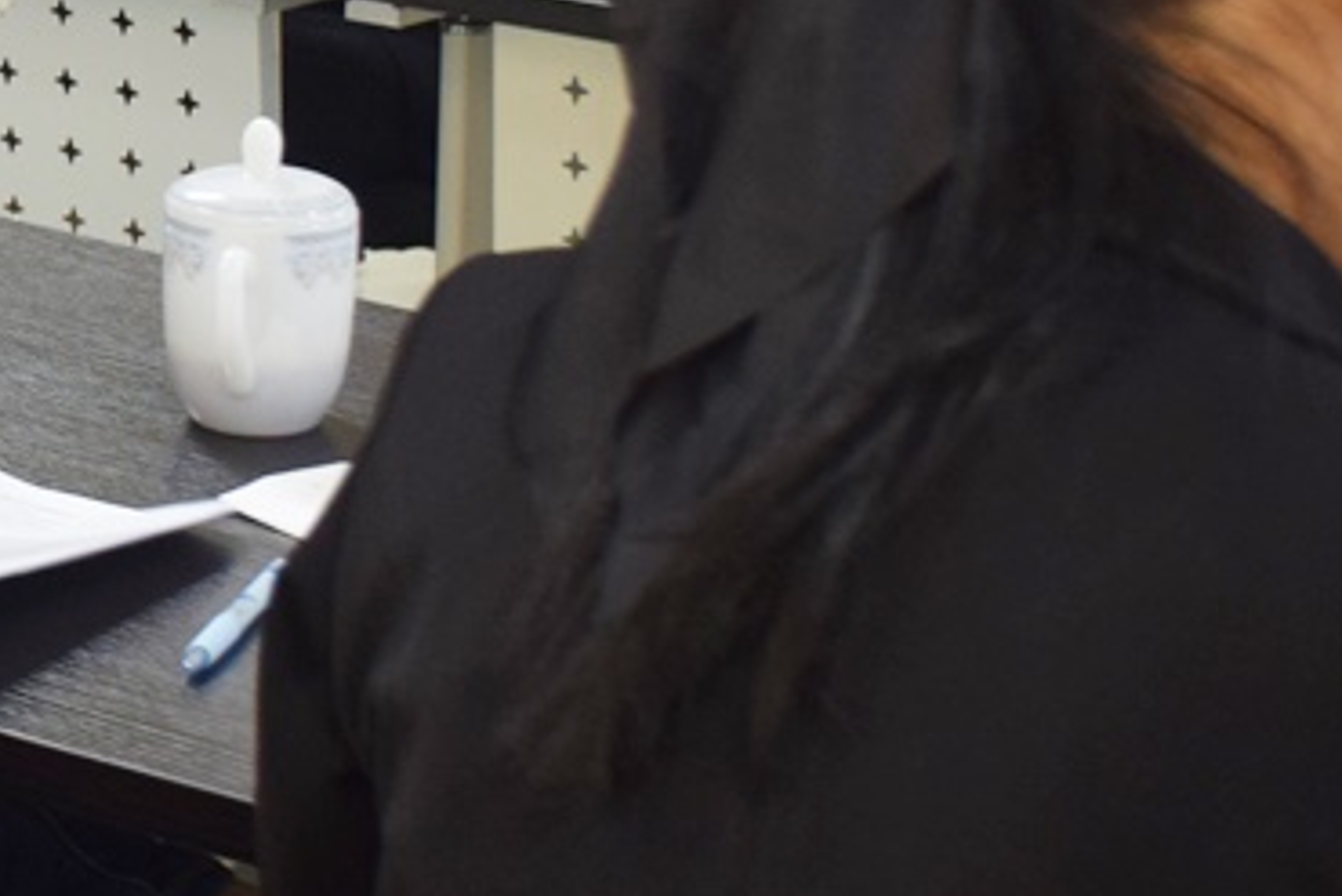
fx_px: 5444
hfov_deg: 13.4
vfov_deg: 9.3
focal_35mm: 146
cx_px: -530
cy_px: -181
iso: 720
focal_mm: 24
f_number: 4
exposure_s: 1/60
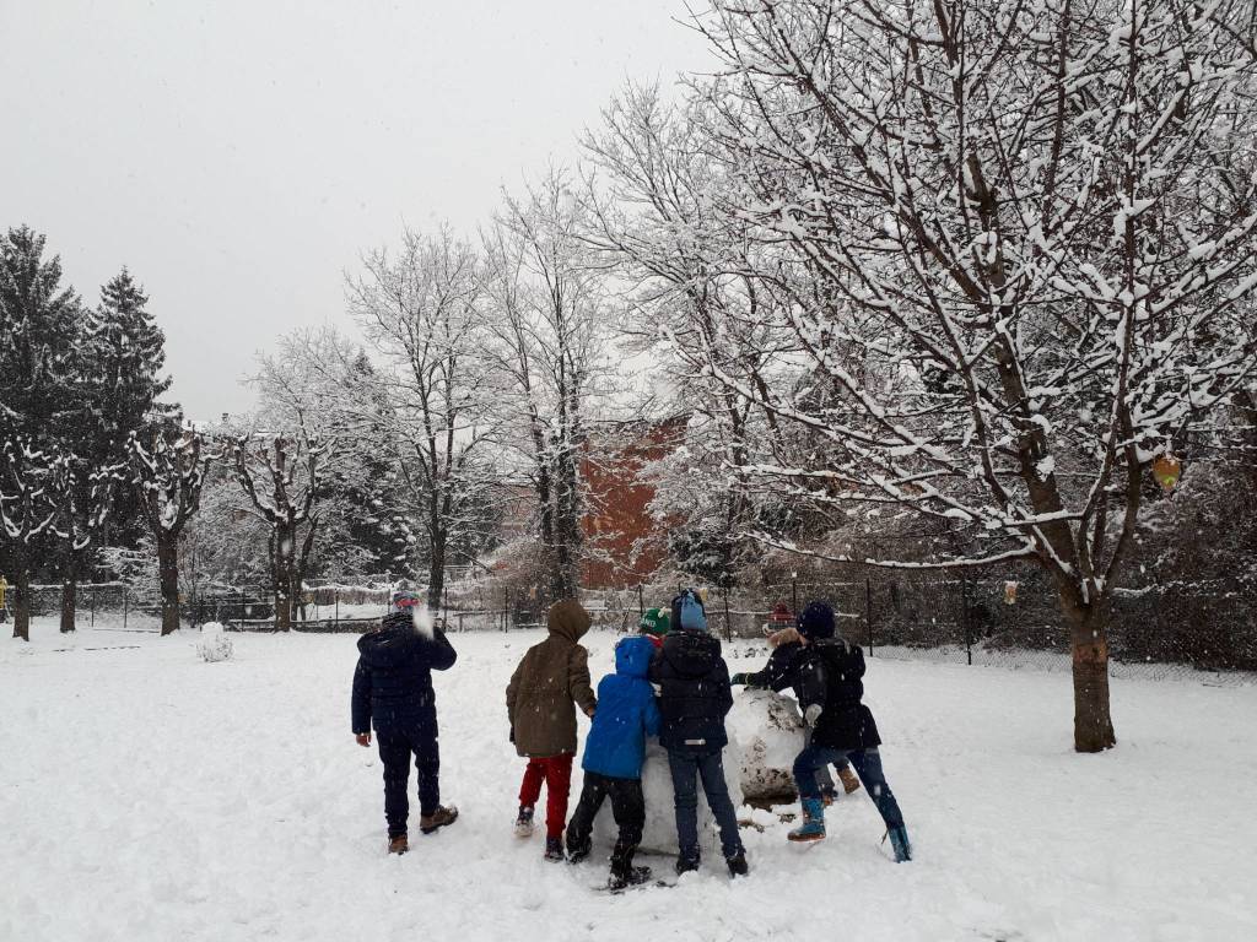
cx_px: 628
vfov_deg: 51.4
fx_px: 980
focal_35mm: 27
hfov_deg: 65.3
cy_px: 471
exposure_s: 1/327
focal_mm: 3.6
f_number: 1.9
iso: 40
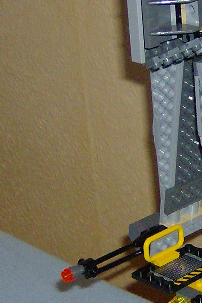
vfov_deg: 15.6
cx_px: 281
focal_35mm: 131
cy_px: 134
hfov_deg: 10.2
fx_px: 1102
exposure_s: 1/60
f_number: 2.8
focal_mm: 6
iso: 200
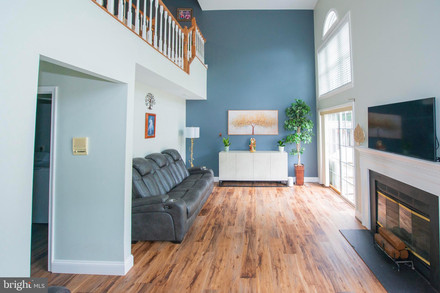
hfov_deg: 104.2
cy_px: 146
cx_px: 220
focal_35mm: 14
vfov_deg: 81.2
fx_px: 171
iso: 1250
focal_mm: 14
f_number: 7.1
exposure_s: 1/100
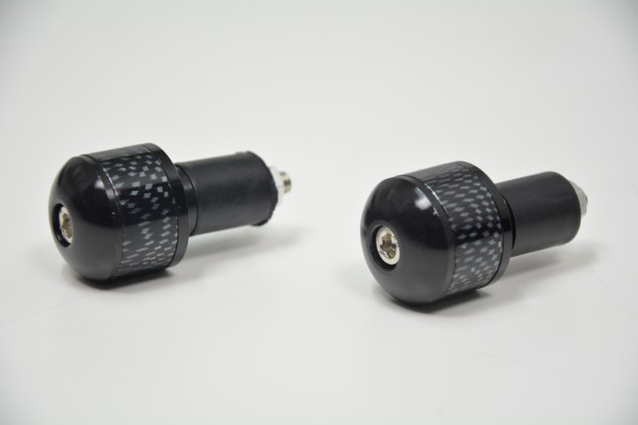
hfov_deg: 14.9
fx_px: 2445
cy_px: 212
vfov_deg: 9.9
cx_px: 319
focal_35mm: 138
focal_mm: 92
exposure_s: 1/30
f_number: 5.6
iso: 800
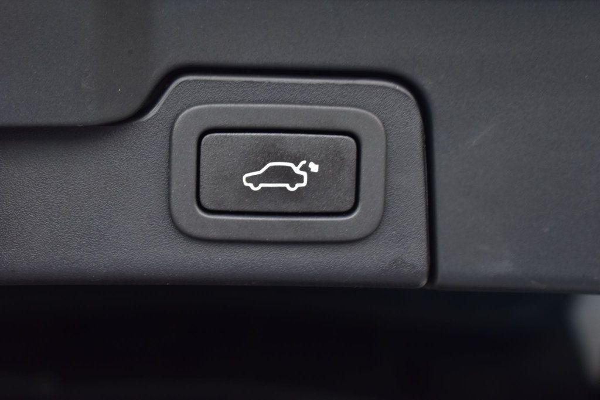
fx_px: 1374
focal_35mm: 82
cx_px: 300
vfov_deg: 16.5
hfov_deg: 24.6
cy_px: 200
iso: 720
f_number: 6.3
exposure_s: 1/15
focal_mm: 55
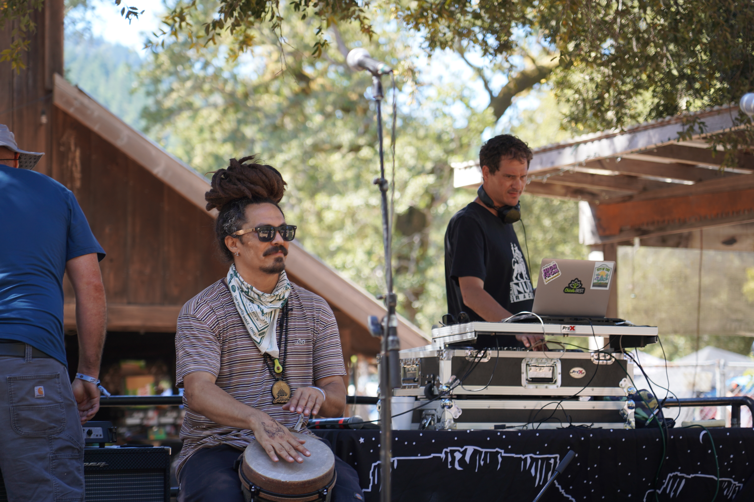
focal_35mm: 105
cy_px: 251
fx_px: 2199
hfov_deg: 19.5
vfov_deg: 13.0
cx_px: 377
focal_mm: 105
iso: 200
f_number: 4
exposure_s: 1/160
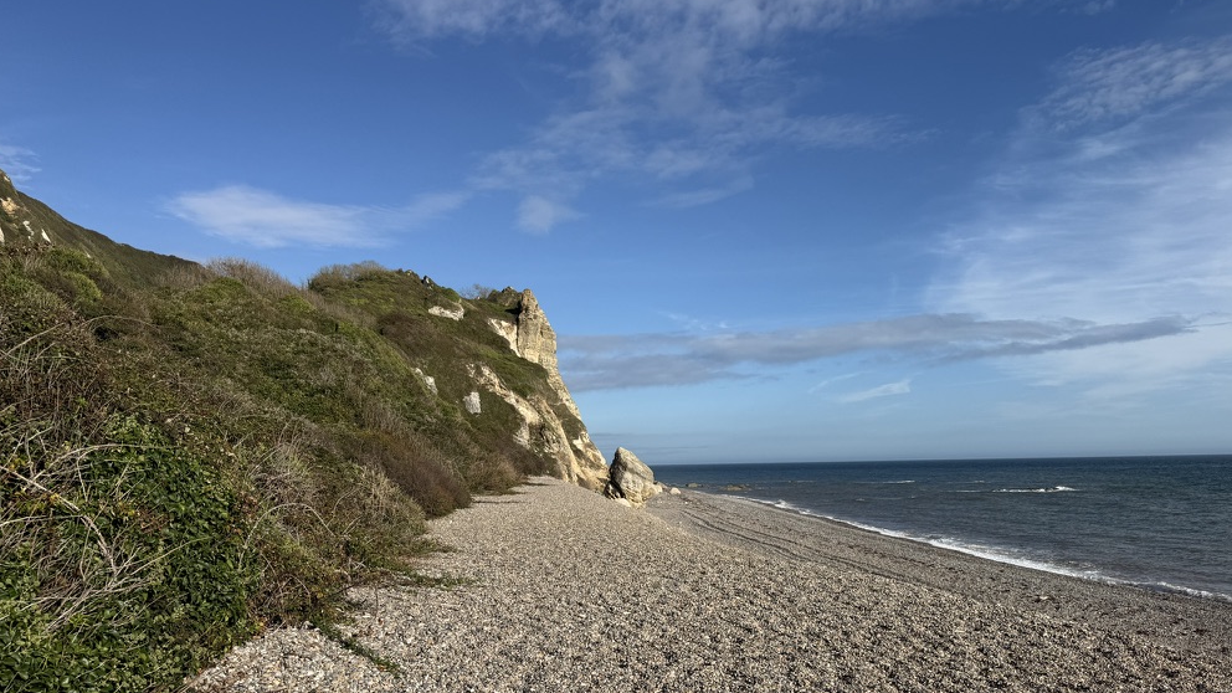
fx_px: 882
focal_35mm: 27
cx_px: 618
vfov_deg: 42.3
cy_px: 461
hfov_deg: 69.9
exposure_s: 1/8130
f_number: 1.78
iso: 80
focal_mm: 6.76
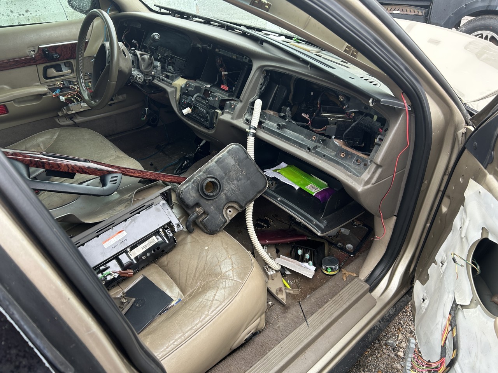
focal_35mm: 26
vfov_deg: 53.1
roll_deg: +0.8
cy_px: 186
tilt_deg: -31.7
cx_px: 249
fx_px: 374
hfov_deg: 67.3
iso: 64
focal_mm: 5.7
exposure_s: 1/143
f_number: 1.5
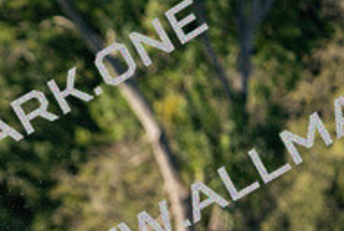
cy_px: 337
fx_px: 8642
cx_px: -112
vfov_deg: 1.5
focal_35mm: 903
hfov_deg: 2.3
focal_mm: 298
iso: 320
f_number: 5.6
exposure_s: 1/1600
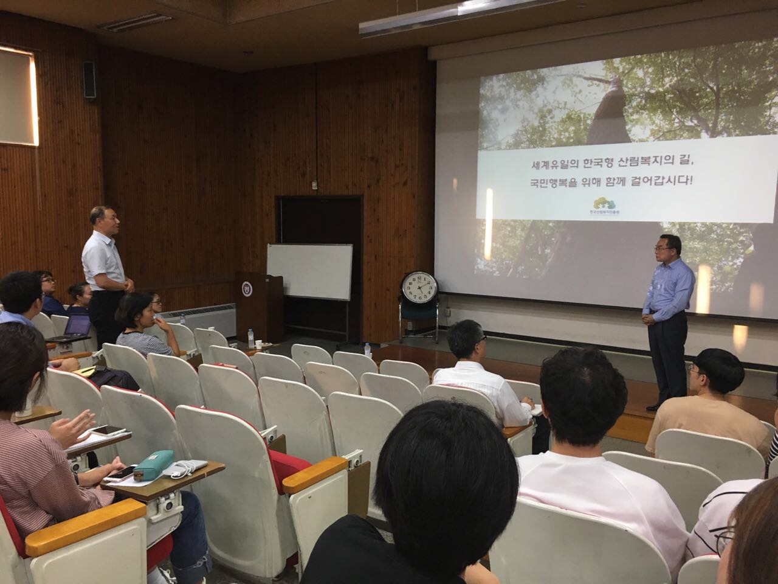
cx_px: 389
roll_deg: -0.7
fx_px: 652
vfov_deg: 48.2
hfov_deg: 61.7
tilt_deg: -5.8
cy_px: 292
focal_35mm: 29
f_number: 2.2
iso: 80
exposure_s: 1/30
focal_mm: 4.15
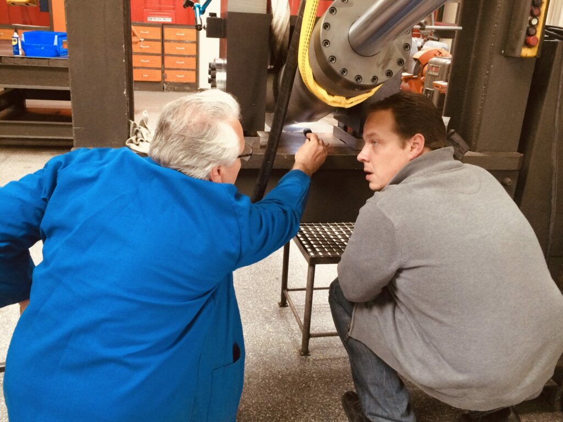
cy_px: 211
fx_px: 471
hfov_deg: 61.7
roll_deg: -0.9
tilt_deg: -19.8
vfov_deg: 48.2
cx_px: 282
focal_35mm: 29
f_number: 2.2
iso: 200
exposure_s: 1/30
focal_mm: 4.15
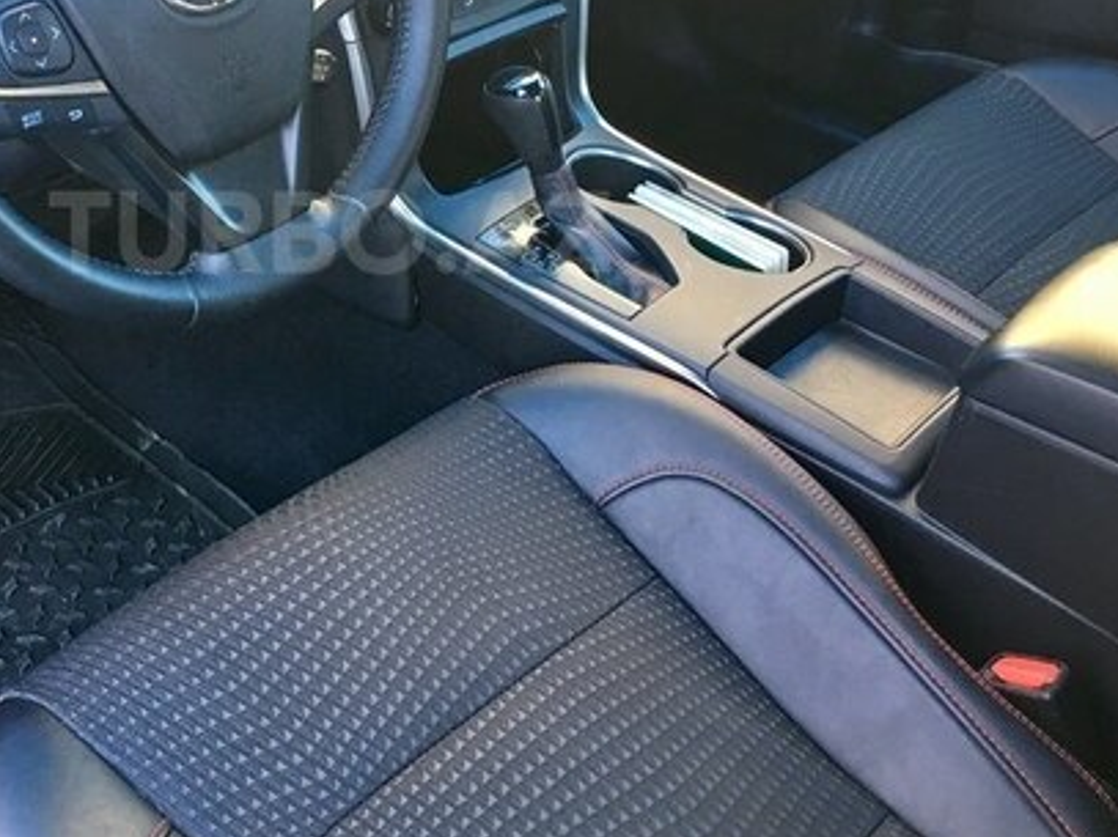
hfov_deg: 39.7
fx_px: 1518
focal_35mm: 47
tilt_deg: -31.1
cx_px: 330
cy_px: 232
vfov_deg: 30.5
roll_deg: -1.5
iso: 50
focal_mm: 4.15
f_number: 2.2
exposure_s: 1/33
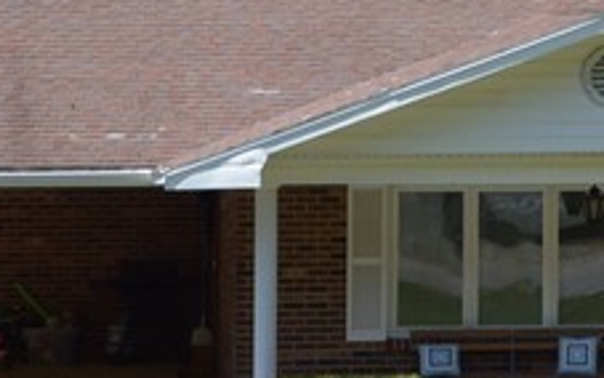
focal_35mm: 205
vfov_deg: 6.3
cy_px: -290
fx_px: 3375
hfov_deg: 10.1
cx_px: 603
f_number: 7.1
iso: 100
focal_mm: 28
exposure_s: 1/200
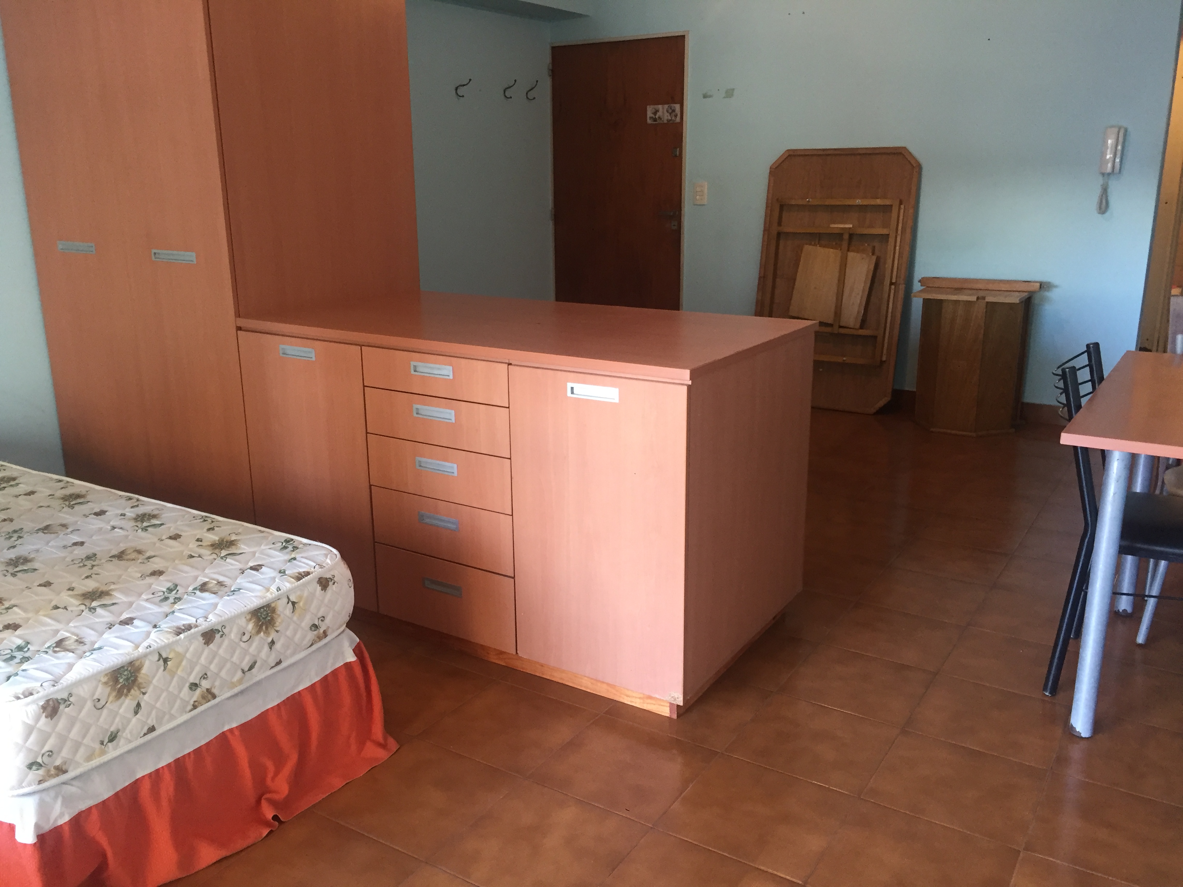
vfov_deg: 48.2
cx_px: 592
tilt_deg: -14.3
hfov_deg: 61.7
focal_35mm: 29
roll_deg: +0.6
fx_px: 991
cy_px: 444
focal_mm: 4.15
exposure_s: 1/33
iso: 160
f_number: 2.2
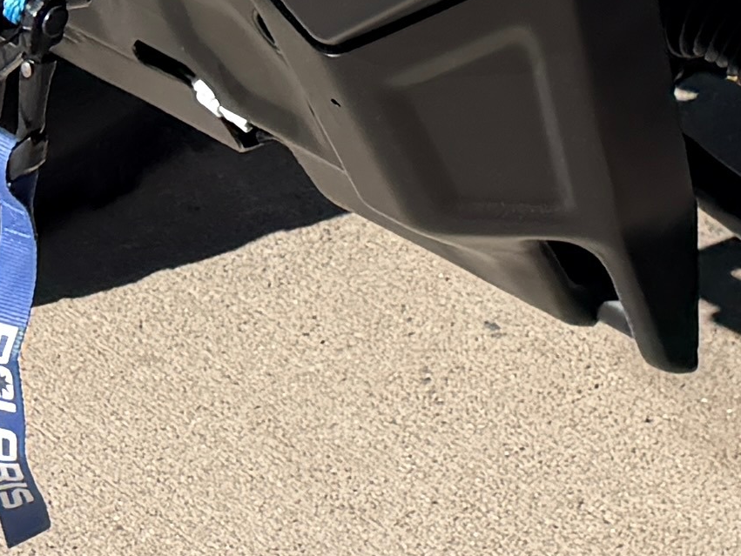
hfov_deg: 11.6
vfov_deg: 7.7
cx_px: 1208
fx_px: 3448
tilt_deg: -7.1
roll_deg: +1.7
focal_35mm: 161
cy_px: -1266
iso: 80
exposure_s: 1/3279
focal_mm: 6.76
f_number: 1.78
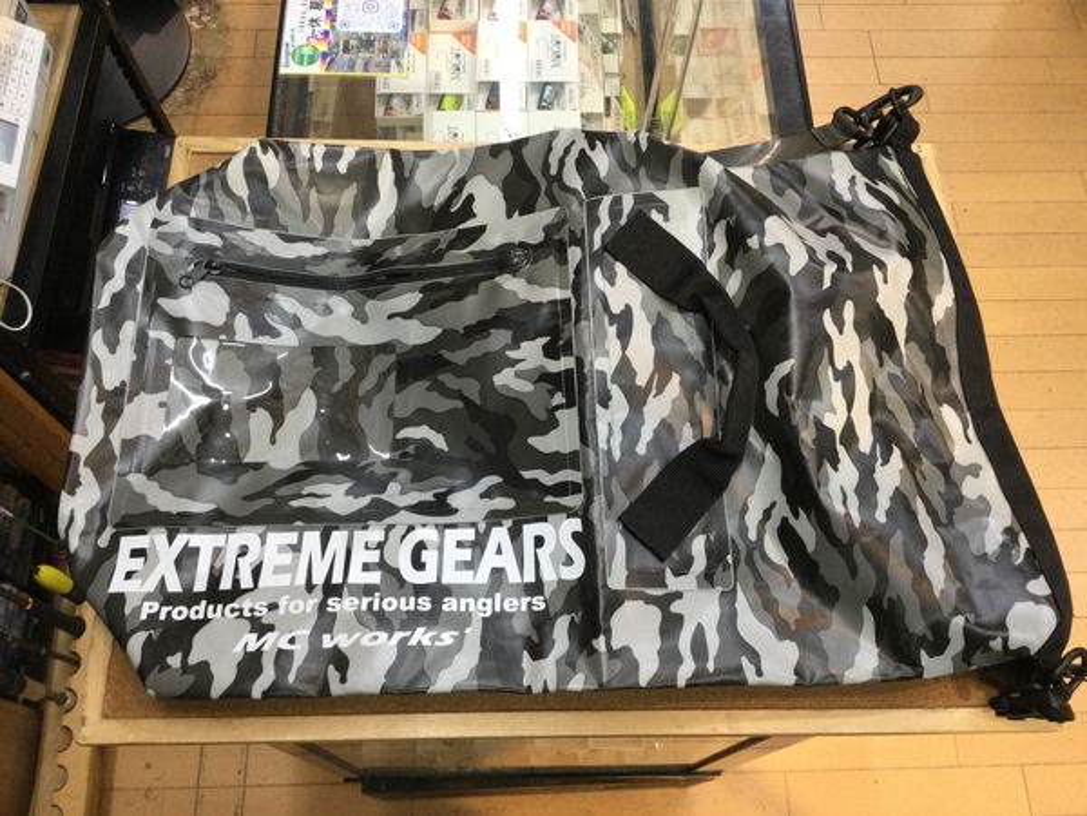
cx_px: 544
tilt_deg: -66.4
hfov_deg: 58.4
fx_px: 973
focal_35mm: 31
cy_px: 408
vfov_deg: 45.4
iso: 32
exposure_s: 1/30
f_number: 2.4
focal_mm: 3.3
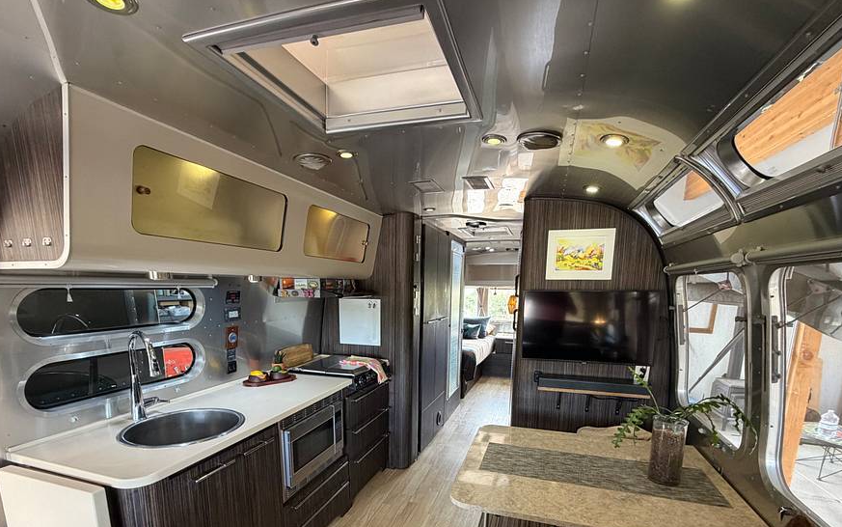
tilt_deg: -10.3
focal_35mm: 17
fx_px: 390
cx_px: 424
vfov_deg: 65.9
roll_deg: -0.4
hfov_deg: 94.3
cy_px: 358
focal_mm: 2.22
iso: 250
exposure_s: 1/46
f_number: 2.2
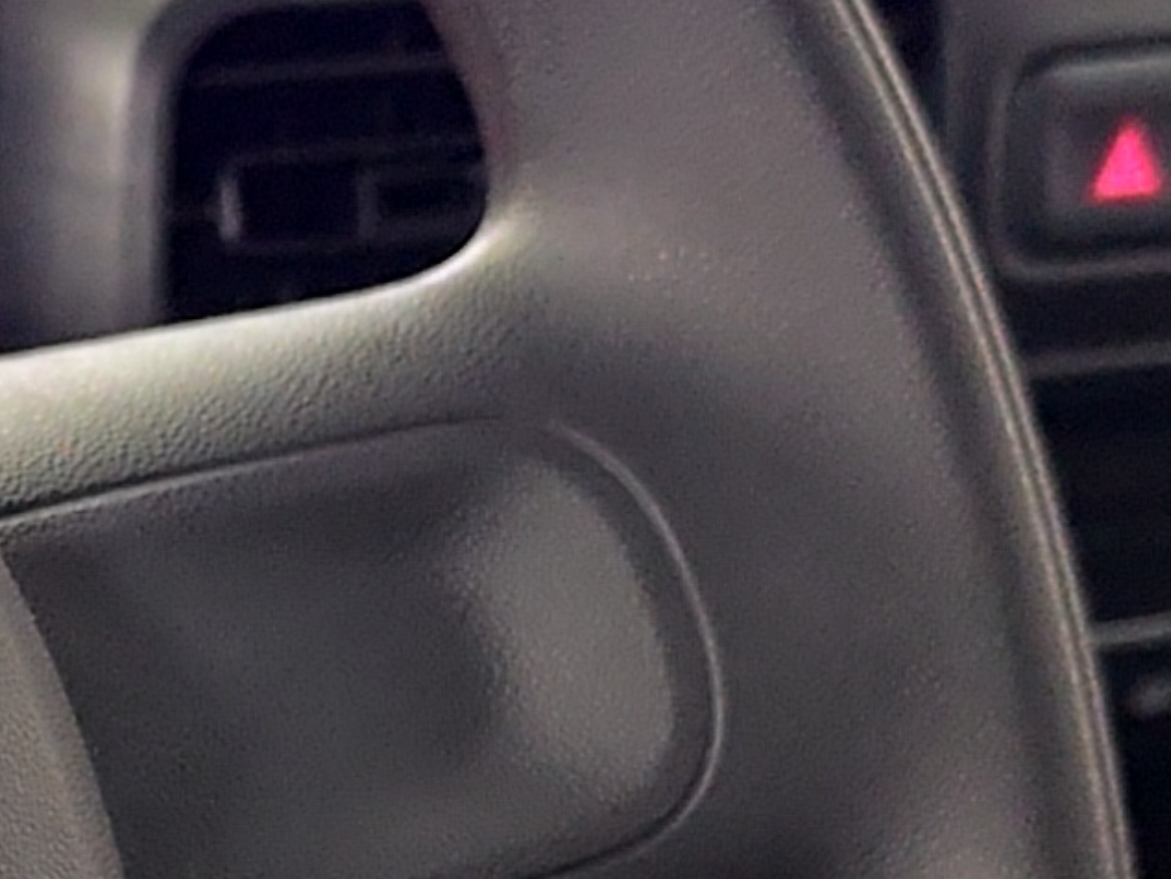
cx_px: -477
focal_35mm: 148
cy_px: 1385
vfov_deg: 9.7
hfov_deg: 12.8
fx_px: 5008
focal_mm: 6.19
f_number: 1.65
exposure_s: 1/25
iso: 3200
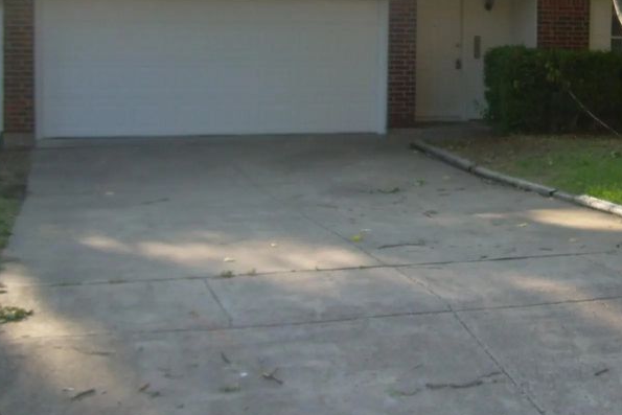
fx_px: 1175
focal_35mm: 68
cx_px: 509
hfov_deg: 28.9
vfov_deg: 19.9
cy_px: 94
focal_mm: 6.3
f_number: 2.8
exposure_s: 1/210
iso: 50
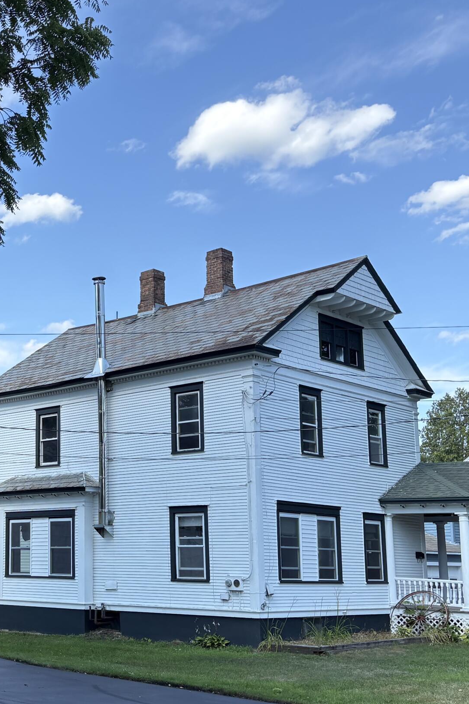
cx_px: 8
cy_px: 401
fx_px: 977
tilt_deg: +9.9
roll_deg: +0.0
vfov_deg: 39.5
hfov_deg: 25.7
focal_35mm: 50
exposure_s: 1/1081
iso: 50
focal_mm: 5.96
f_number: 1.6
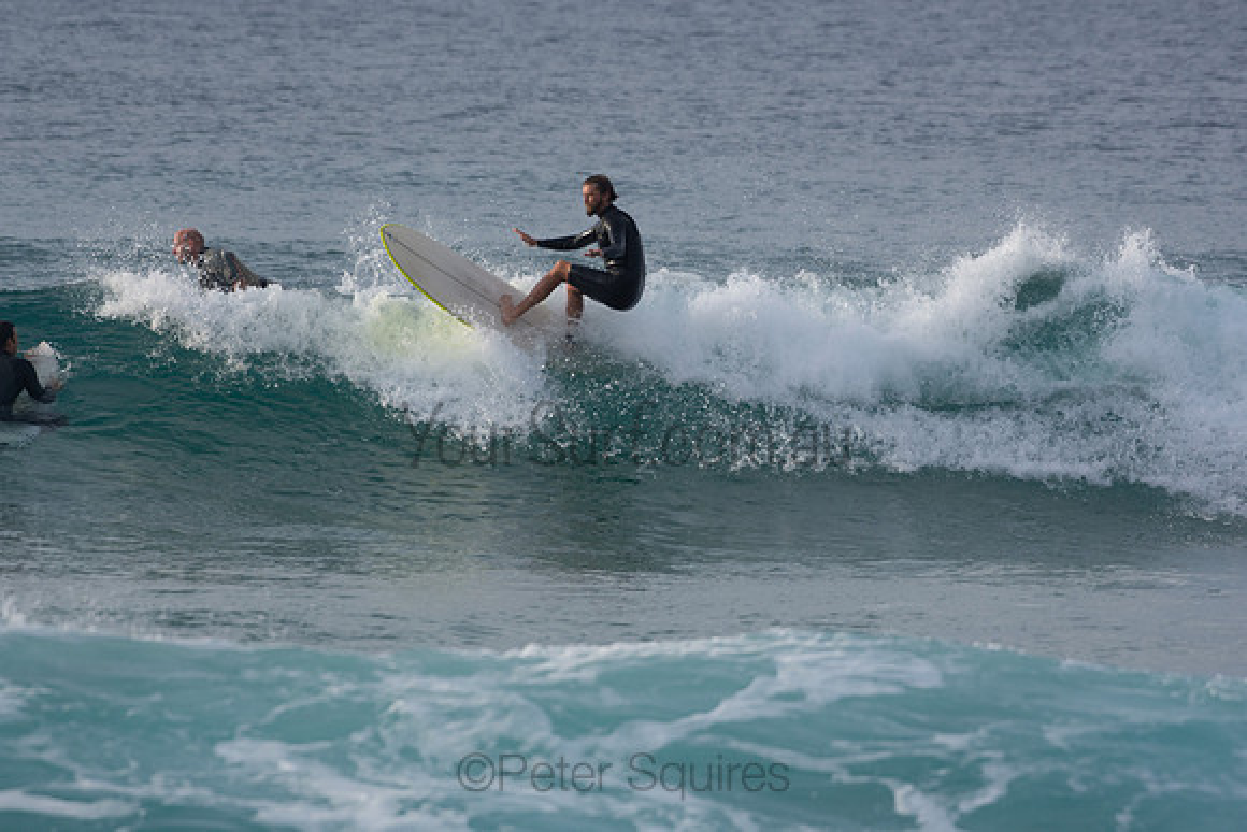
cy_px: 416
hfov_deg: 4.3
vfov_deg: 2.9
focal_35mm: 480
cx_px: 624
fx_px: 16630
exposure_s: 1/1600
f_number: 5.6
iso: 360
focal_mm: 320
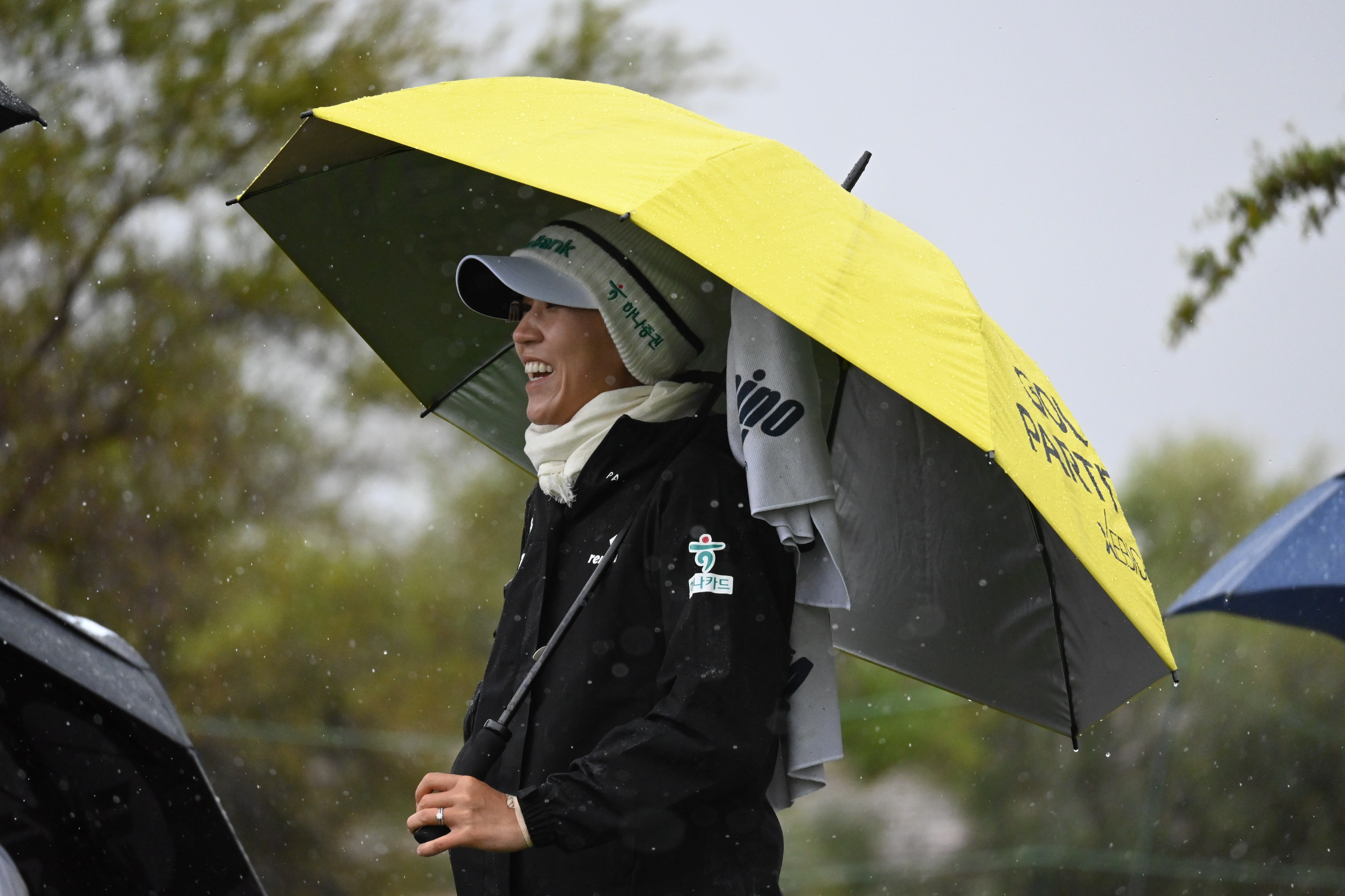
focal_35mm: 375
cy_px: 448
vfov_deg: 3.7
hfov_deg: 5.5
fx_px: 14009
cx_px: 672
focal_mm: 250
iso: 2800
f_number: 6.3
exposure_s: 1/4000
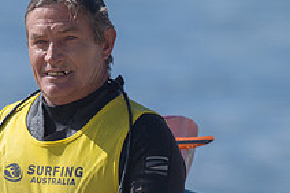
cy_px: 227
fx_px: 24695
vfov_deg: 0.4
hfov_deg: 0.7
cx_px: 55
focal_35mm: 3068
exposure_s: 1/250
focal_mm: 1120
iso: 1100
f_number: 9
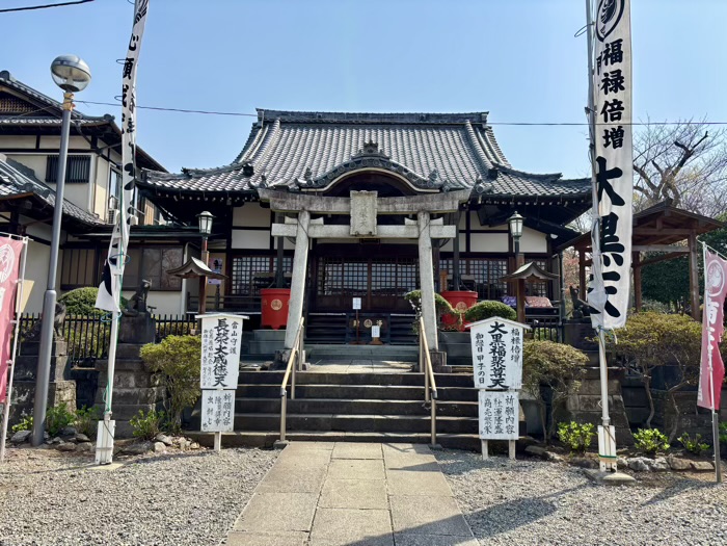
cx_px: 364
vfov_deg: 53.1
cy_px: 273
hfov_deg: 67.3
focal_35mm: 26
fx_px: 546
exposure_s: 1/2571
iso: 50
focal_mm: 5.96
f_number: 1.6
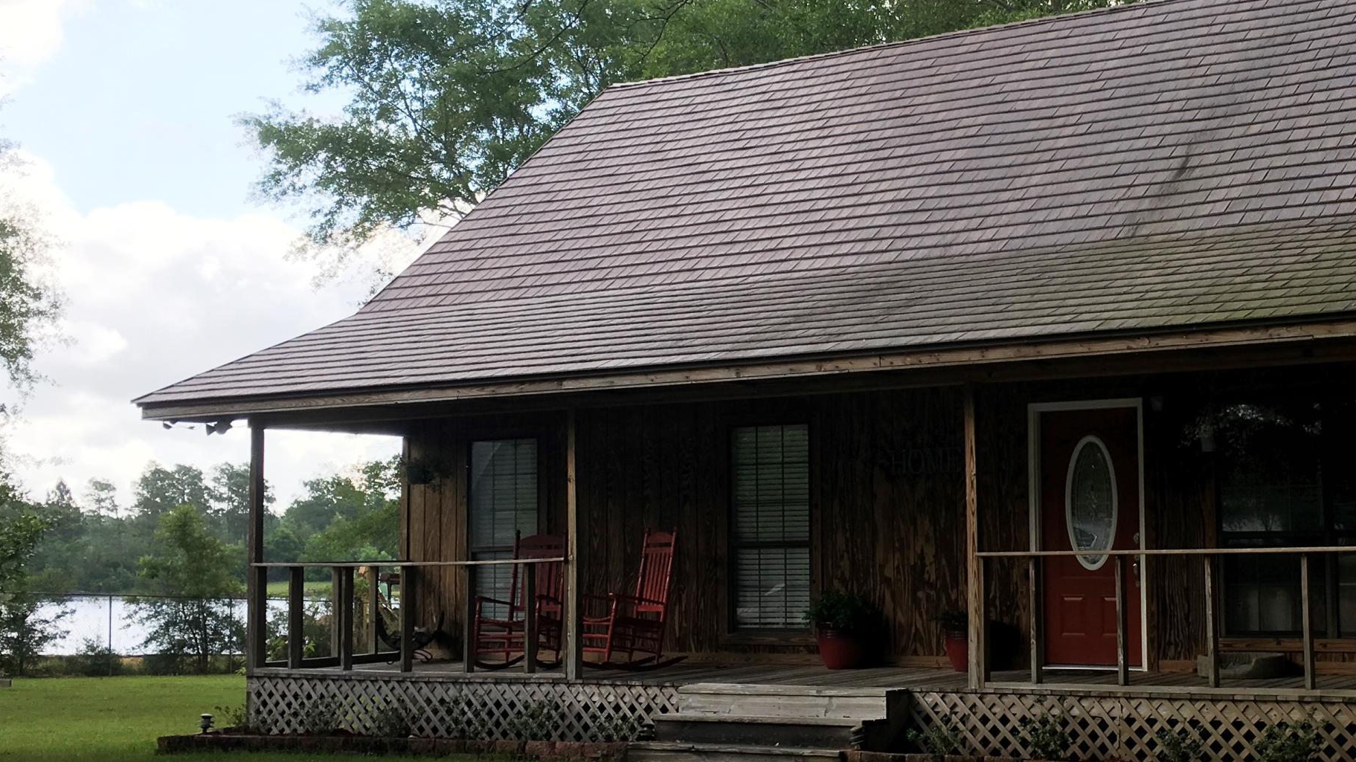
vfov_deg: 23.0
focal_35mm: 52
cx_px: 1041
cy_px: 416
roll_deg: +0.8
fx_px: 1870
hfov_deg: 38.7
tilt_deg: +3.4
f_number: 2.2
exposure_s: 1/418
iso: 25
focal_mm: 4.15
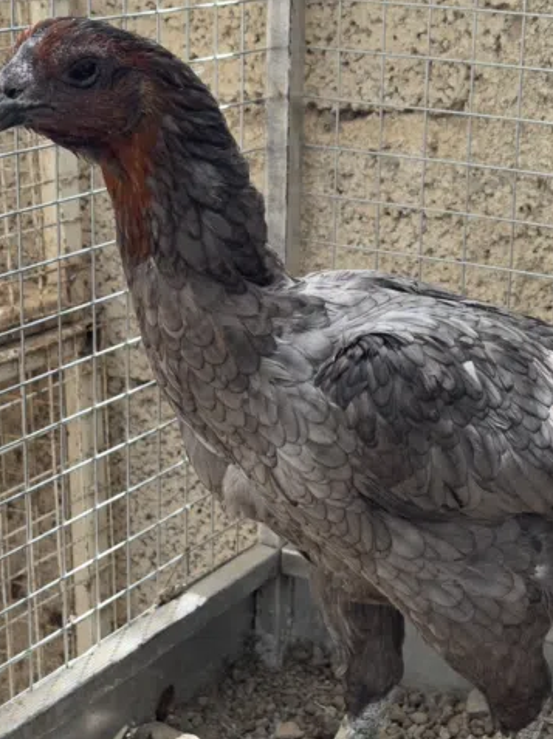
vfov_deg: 40.5
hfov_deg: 30.5
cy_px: 369
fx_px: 1002
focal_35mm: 47
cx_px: 392
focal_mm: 6.76
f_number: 1.78
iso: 64
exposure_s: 1/145
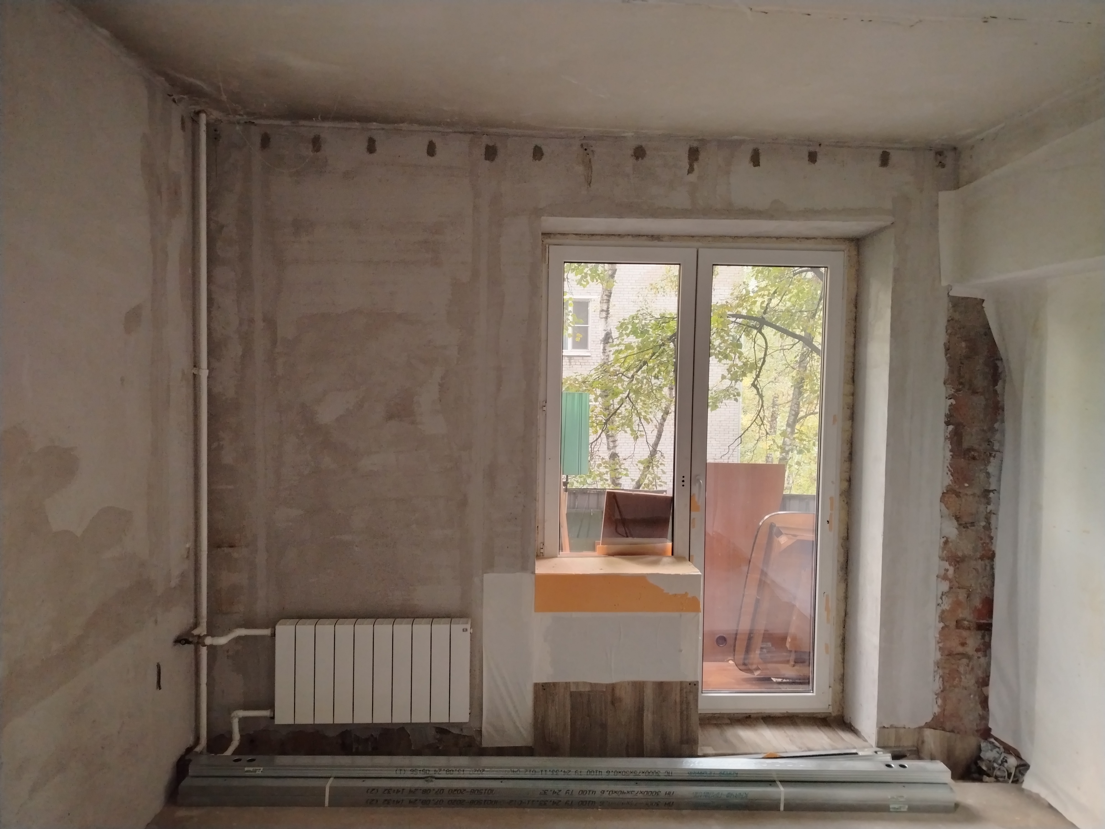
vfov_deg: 56.8
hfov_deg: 71.6
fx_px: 766
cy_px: 414
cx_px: 552
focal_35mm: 24
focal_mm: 5.25
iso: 1097
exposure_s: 1/33.3
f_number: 1.75
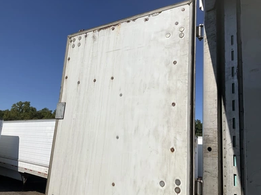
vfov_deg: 46.8
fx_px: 226
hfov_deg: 60.0
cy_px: 99
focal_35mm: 30
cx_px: 127
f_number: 1.8
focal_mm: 3
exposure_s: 1/5814
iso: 25
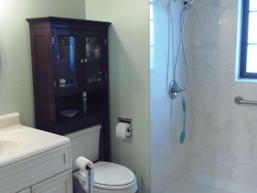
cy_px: 96
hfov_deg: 52.6
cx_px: 128
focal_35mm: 35
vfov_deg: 40.7
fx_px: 260
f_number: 3.4
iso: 800
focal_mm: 6.5
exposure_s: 1/60
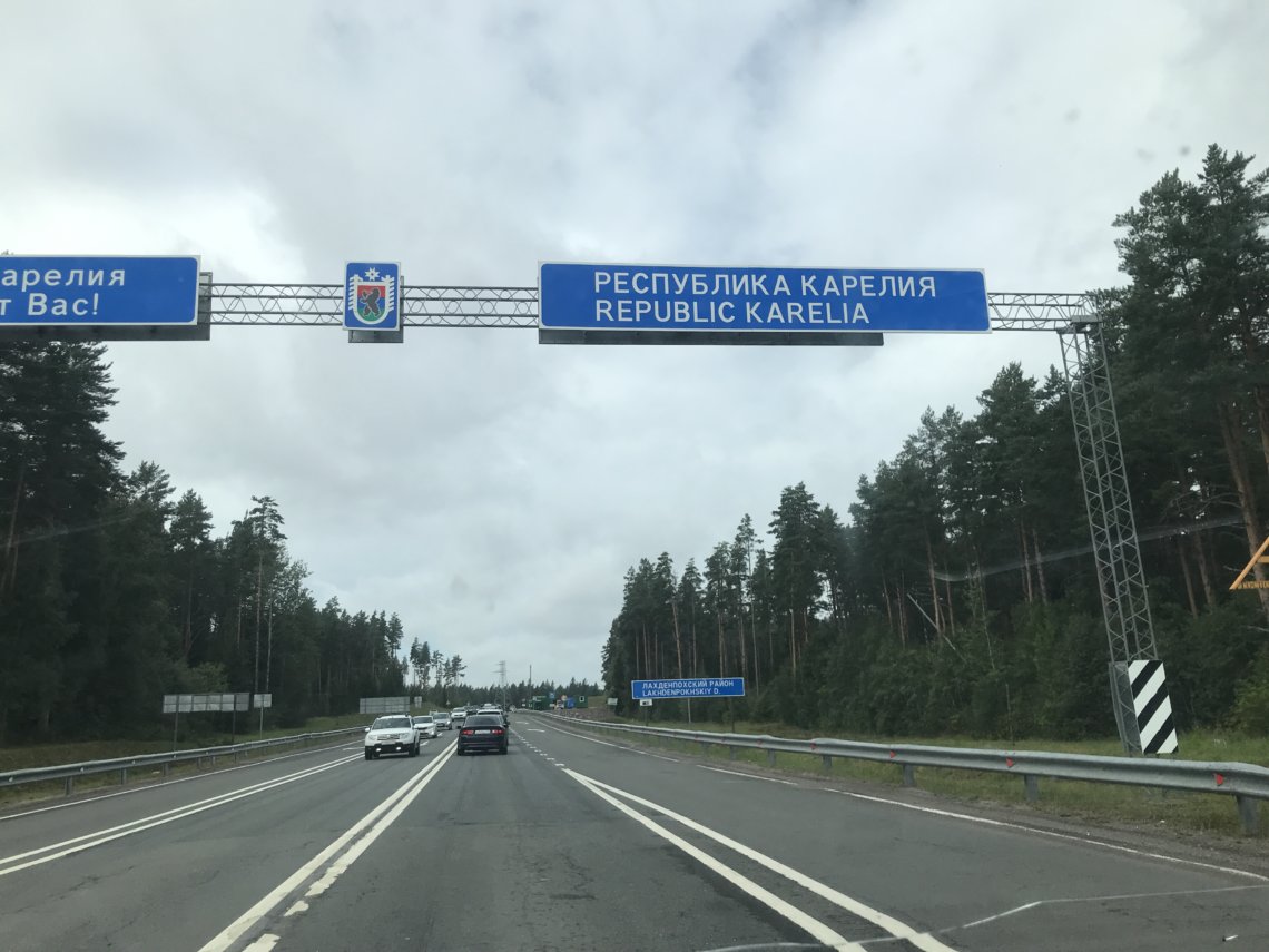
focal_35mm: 28
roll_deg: +2.9
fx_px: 1026
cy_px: 476
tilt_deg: +15.2
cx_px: 634
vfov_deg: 49.7
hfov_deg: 63.4
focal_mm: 3.99
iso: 20
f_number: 1.8
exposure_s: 1/2660
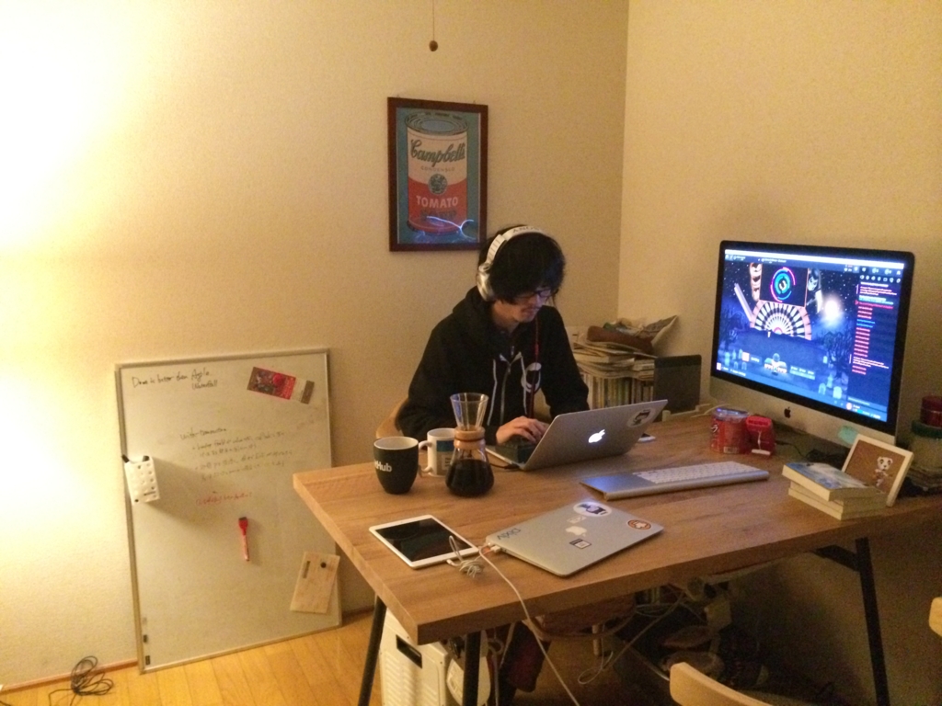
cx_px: 471
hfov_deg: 60.0
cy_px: 353
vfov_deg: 46.8
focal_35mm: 30
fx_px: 816
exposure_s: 1/15
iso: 1250
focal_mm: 4.12
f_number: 2.2
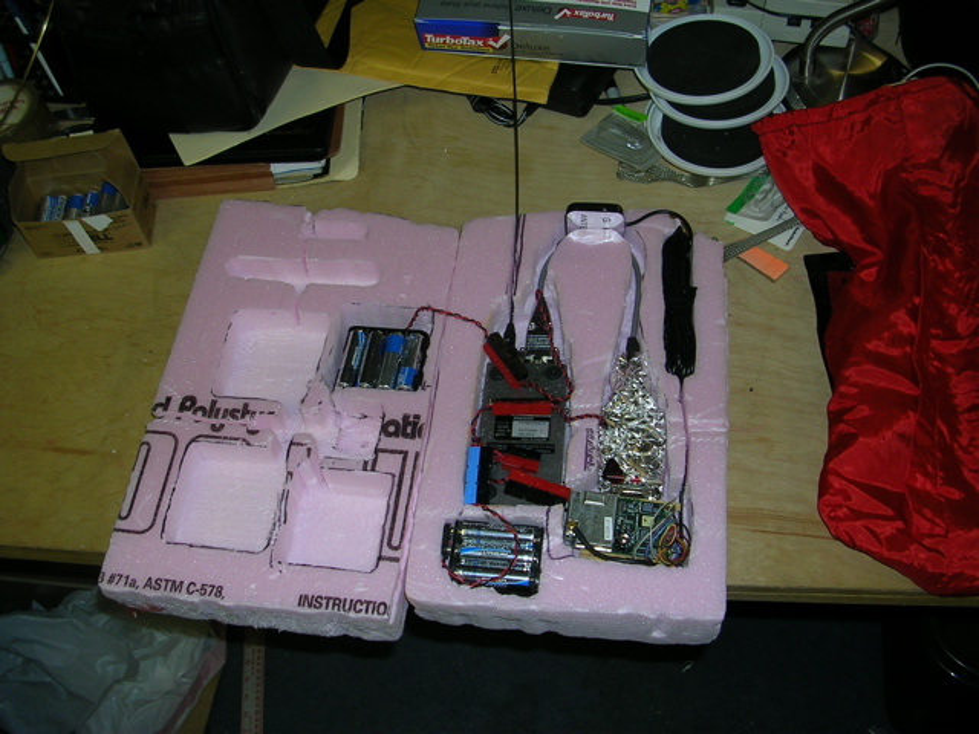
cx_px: 490
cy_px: 367
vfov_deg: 37.7
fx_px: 1075
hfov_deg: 49.0
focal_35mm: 38
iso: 50
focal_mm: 5.8
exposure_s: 1/60.1
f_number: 2.8
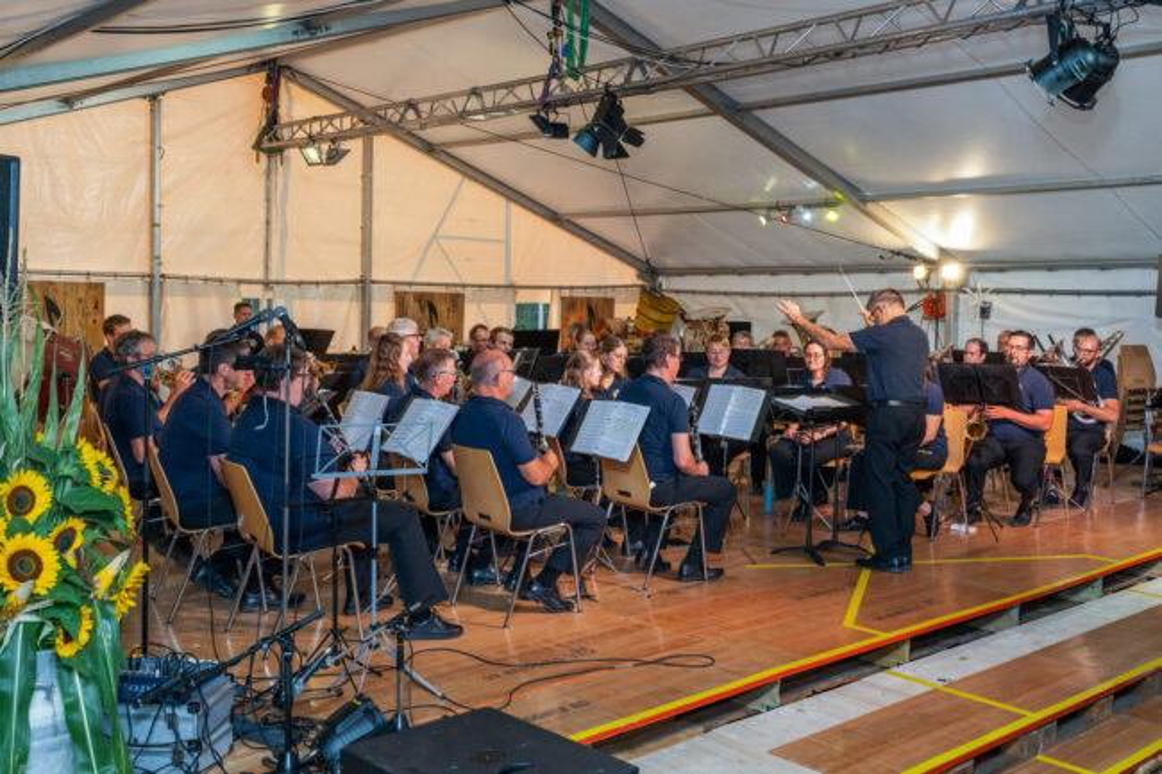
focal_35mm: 33
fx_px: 1065
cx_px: 581
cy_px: 387
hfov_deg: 57.2
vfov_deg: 39.9
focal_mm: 33
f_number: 8
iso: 2500
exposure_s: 1/125
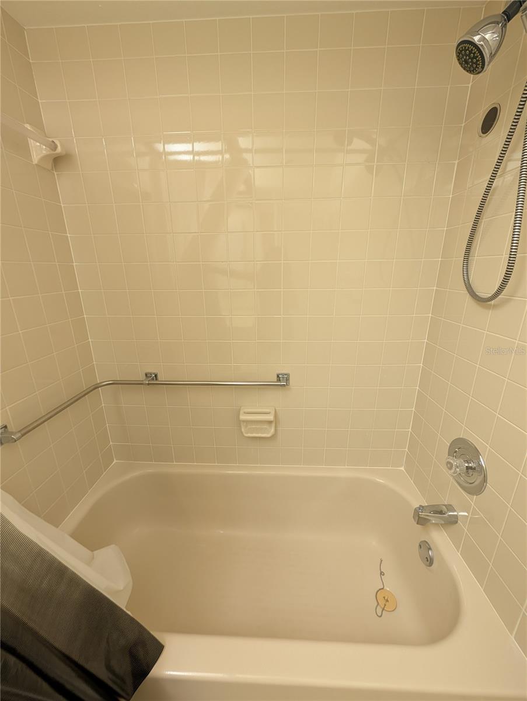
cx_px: 264
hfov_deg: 94.6
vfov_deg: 110.5
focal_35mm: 12
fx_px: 243
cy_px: 350
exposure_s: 1/24
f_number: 1.7
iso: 101
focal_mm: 2.02
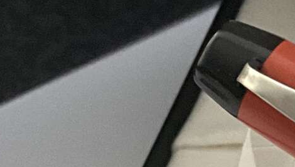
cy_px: 140
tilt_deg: -45.5
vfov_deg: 7.1
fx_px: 1346
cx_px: 554
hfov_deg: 11.5
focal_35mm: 172
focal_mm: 3
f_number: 1.8
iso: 125
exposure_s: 1/60
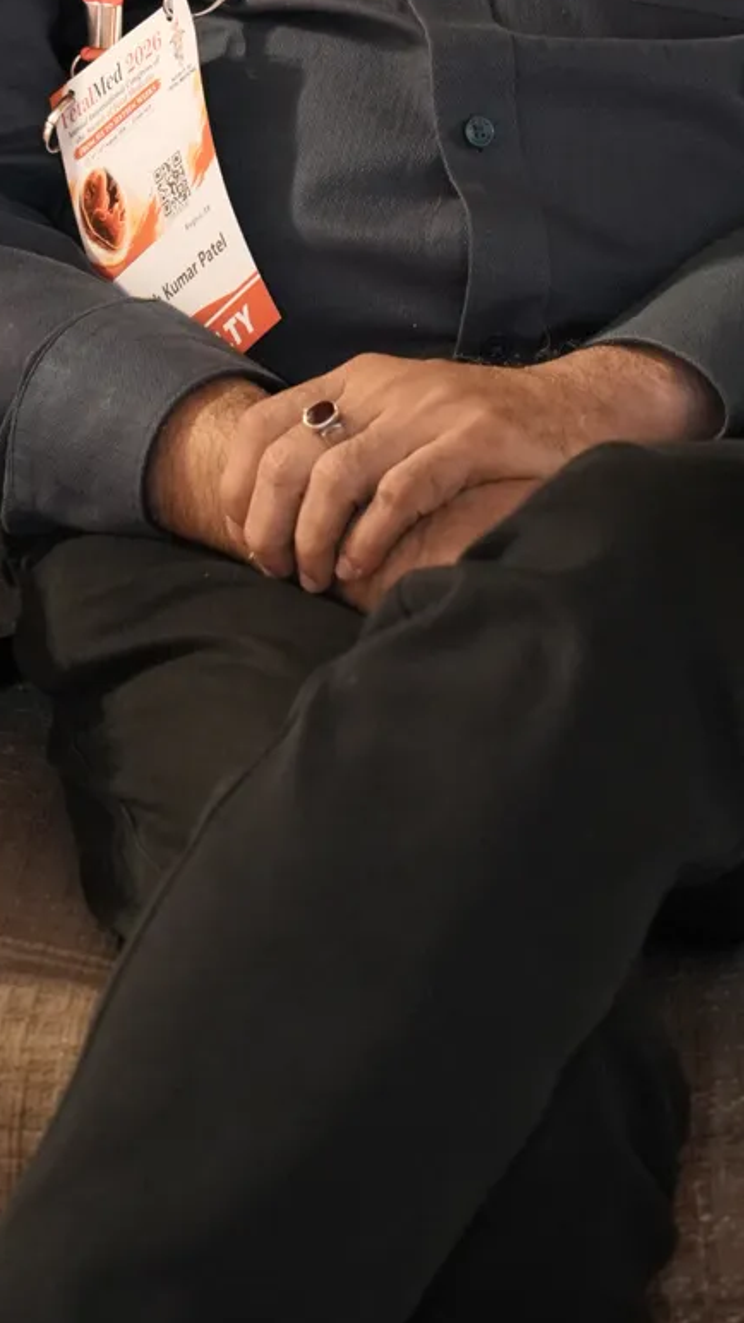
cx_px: 497
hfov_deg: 7.1
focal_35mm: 172
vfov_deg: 12.3
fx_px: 6035
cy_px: -190
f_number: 4
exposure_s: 1/160
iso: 5000
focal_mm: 66
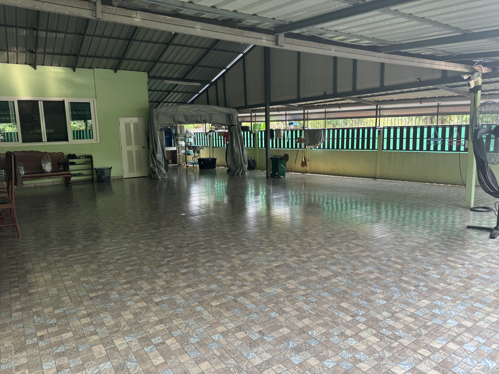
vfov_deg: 56.8
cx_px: 250
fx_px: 346
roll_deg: +1.4
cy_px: 187
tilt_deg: -9.4
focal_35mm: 24
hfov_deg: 71.6
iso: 80
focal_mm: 6.76
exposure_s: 1/121
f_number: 1.78
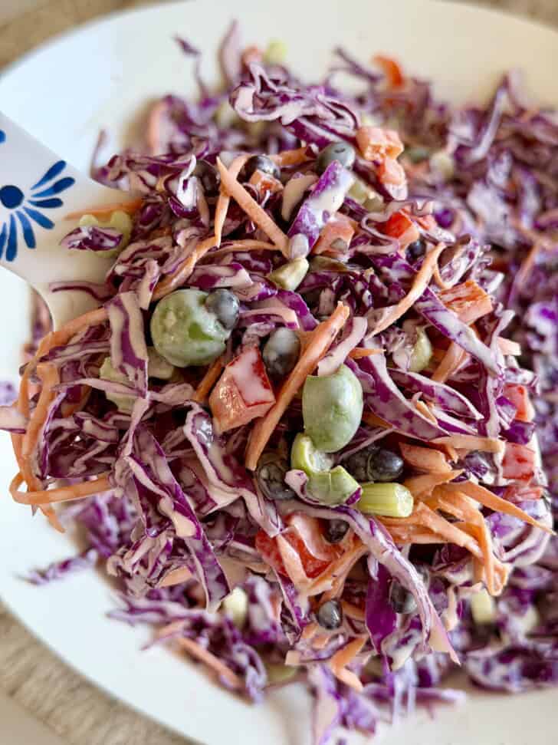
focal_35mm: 48
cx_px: 279
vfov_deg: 39.7
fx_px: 1032
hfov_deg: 30.3
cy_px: 372
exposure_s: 1/72
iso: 100
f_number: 1.8
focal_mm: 6.8
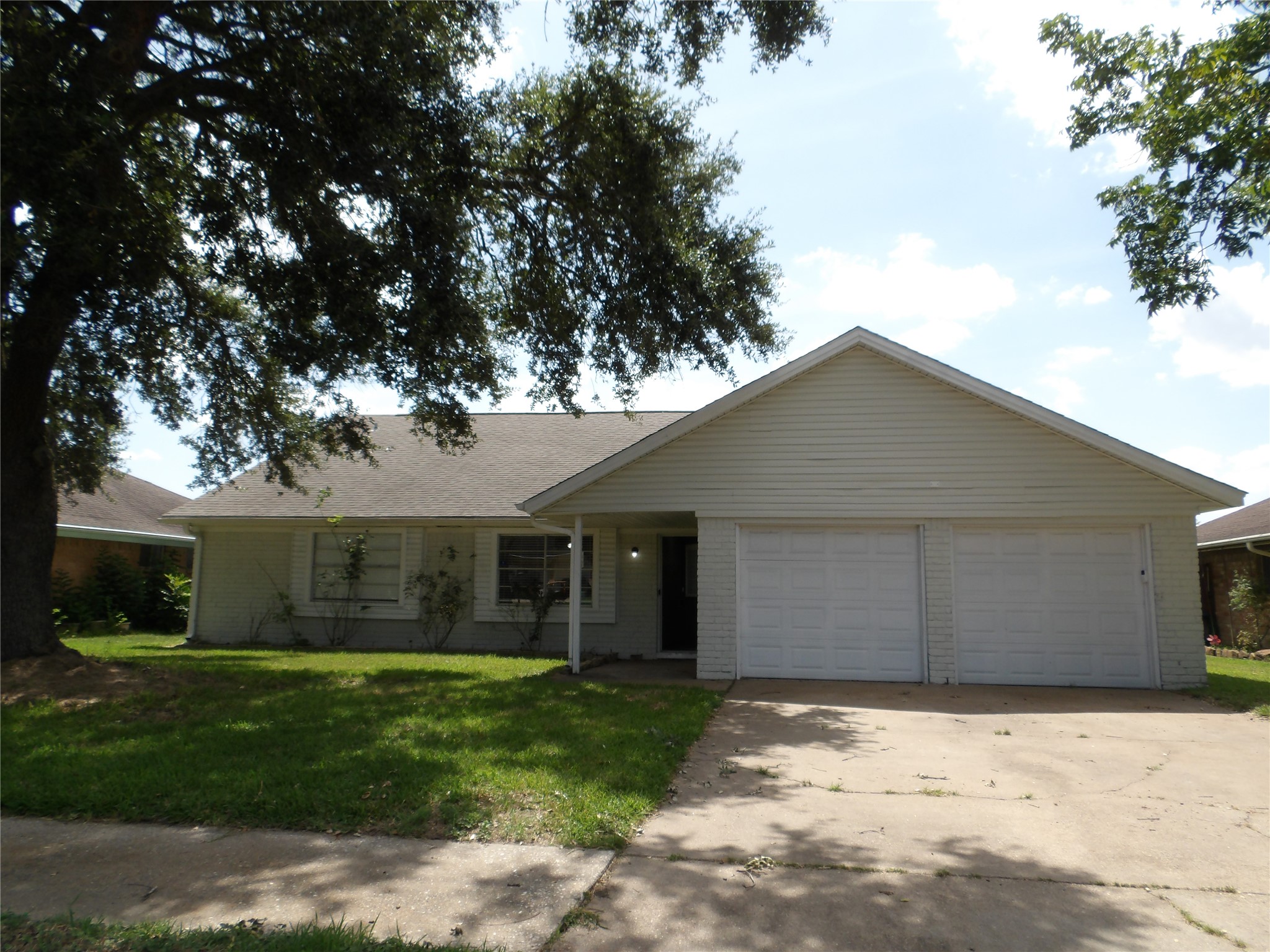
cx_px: 635
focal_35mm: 23
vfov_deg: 58.9
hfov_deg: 73.9
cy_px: 476
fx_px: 844
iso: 100
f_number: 4.1
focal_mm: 4.2
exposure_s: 1/534
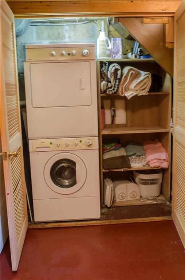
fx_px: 279
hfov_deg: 36.7
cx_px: 92
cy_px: 140
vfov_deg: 53.2
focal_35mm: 36
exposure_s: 10
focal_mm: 24
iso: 200
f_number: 22
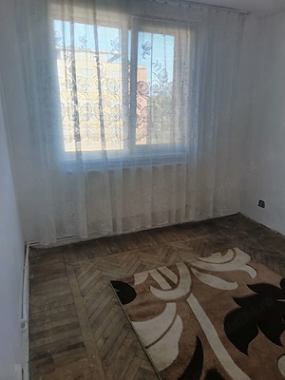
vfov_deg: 71.6
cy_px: 190
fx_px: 263
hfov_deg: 56.8
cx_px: 142
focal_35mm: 24
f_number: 1.75
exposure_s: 1/50
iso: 334
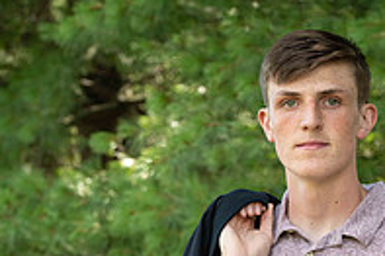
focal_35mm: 224
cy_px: 303
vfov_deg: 6.1
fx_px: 2393
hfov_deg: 9.2
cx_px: 274
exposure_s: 1/200
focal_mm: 98
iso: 500
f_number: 6.3
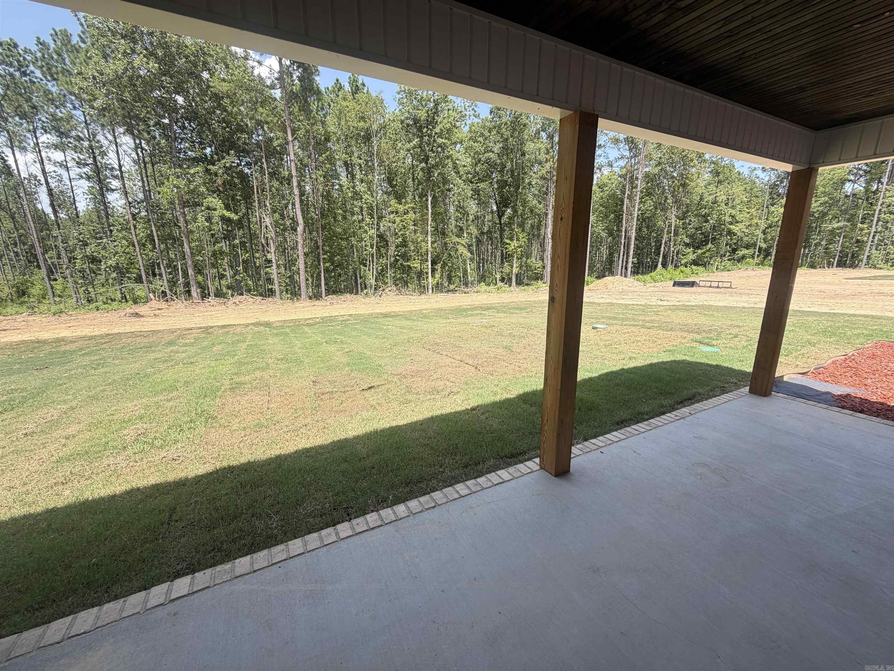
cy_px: 336
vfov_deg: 85.7
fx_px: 362
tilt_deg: -12.8
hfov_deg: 102.1
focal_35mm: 14
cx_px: 447
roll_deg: +0.7
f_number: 2.2
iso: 40
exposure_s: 1/502
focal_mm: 2.22
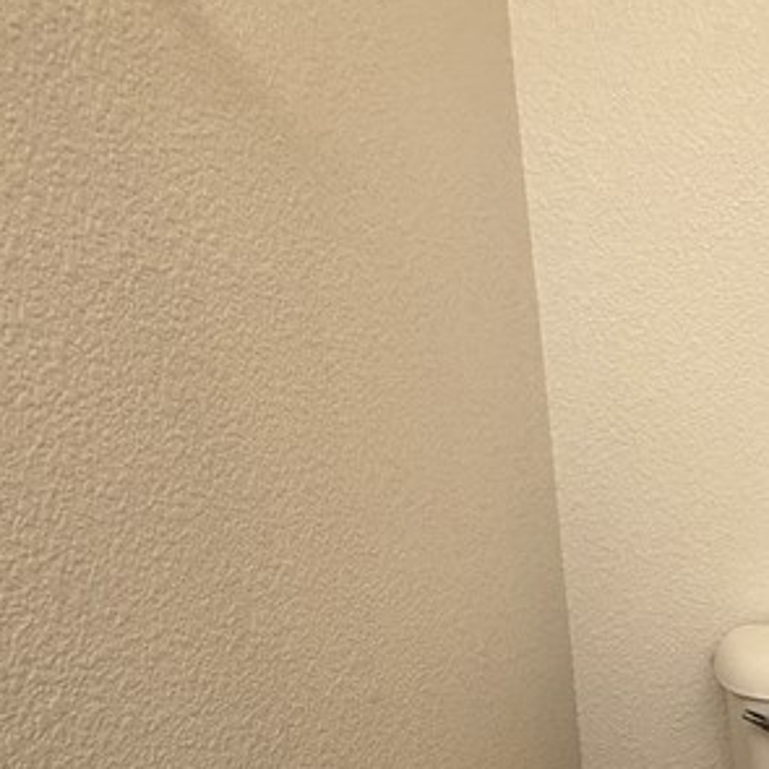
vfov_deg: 36.0
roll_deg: +1.0
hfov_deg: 34.1
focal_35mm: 43
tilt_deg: -20.9
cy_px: 738
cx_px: 839
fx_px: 1081
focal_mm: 2.22
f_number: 2.2
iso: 200
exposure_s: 1/120
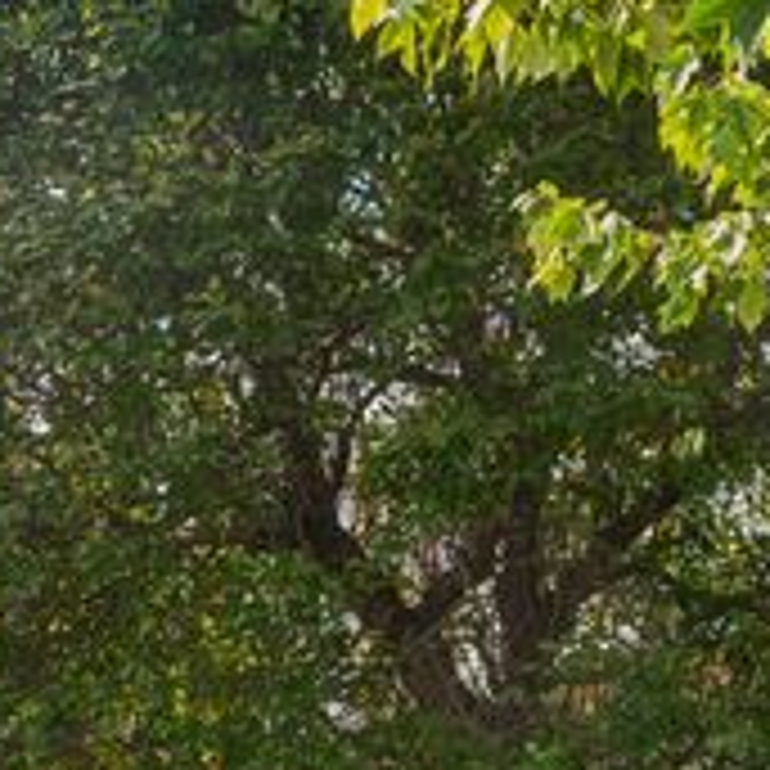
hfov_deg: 18.2
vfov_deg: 19.9
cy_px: 426
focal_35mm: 87
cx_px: -306
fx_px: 2189
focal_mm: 35
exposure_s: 1/500
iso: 400
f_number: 8
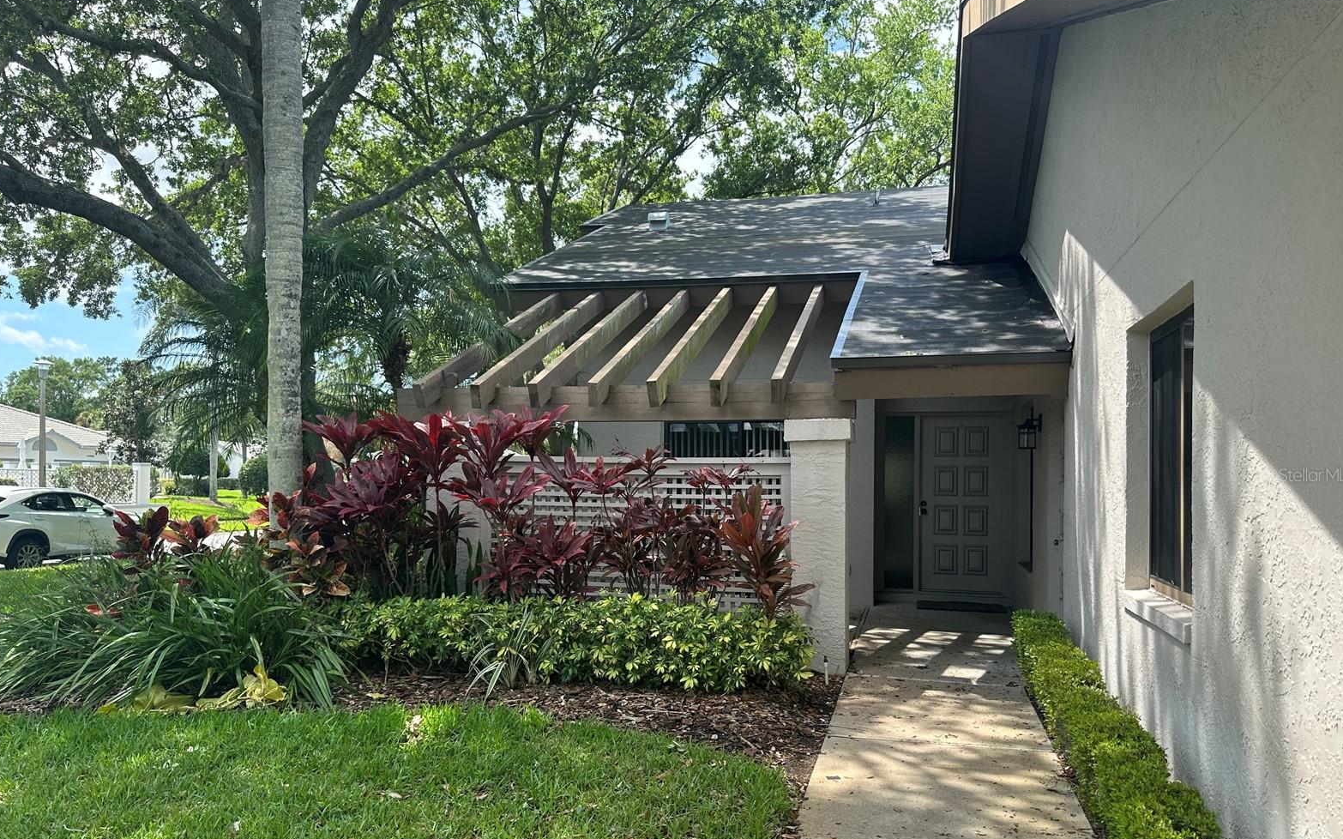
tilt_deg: +1.7
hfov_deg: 70.4
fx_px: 951
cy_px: 474
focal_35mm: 26
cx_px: 673
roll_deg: -0.8
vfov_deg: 47.5
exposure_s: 1/1227
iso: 80
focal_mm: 6.86
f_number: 1.78
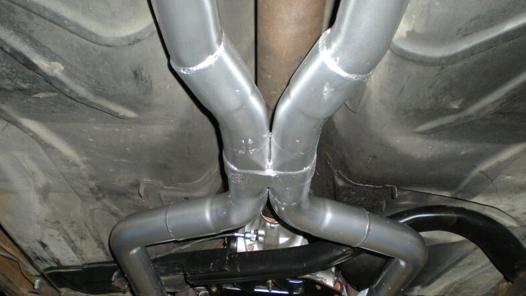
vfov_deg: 28.2
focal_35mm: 42
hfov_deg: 48.4
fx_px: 586
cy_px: 189
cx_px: 262
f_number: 3.1
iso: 164
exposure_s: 1/60
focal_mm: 6.3
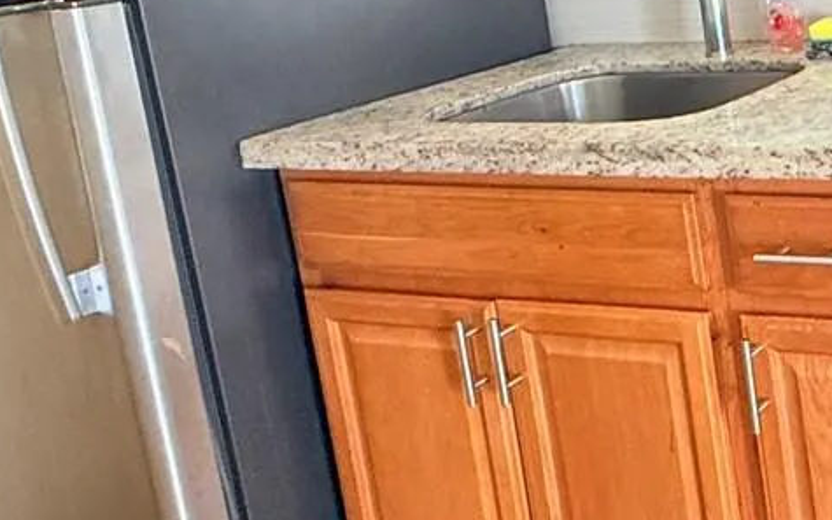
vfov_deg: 24.4
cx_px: 1132
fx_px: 1134
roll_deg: +4.2
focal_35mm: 50
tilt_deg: -7.3
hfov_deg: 30.1
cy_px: -26
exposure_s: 1/120
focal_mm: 2.22
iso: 400
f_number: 2.2
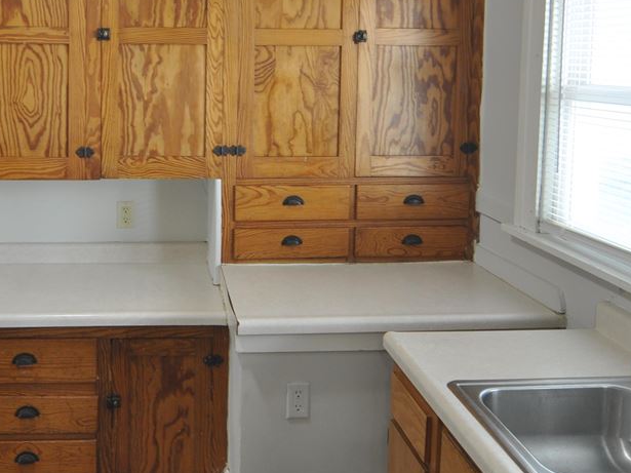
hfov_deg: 50.2
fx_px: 656
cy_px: 111
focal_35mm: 36
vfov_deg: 38.5
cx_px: 197
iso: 320
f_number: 5
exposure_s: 1/25
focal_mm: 12
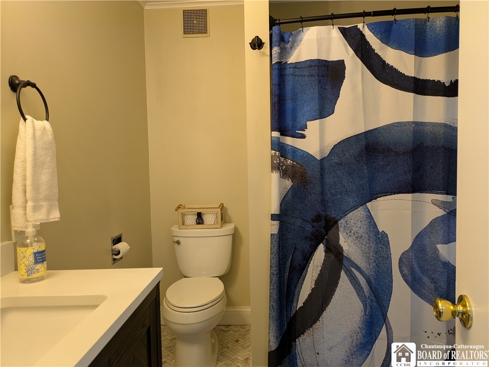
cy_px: 184
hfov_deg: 69.4
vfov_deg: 54.9
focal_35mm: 25
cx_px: 244
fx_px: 353
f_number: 1.89
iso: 69
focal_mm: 5.43
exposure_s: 1/24
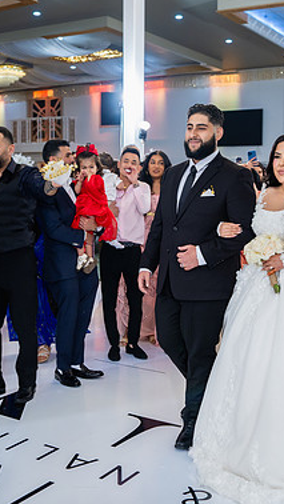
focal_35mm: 45
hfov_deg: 26.5
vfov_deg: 45.5
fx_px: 602
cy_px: 251
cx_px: 167
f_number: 2.8
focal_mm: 28
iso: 800
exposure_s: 1/160
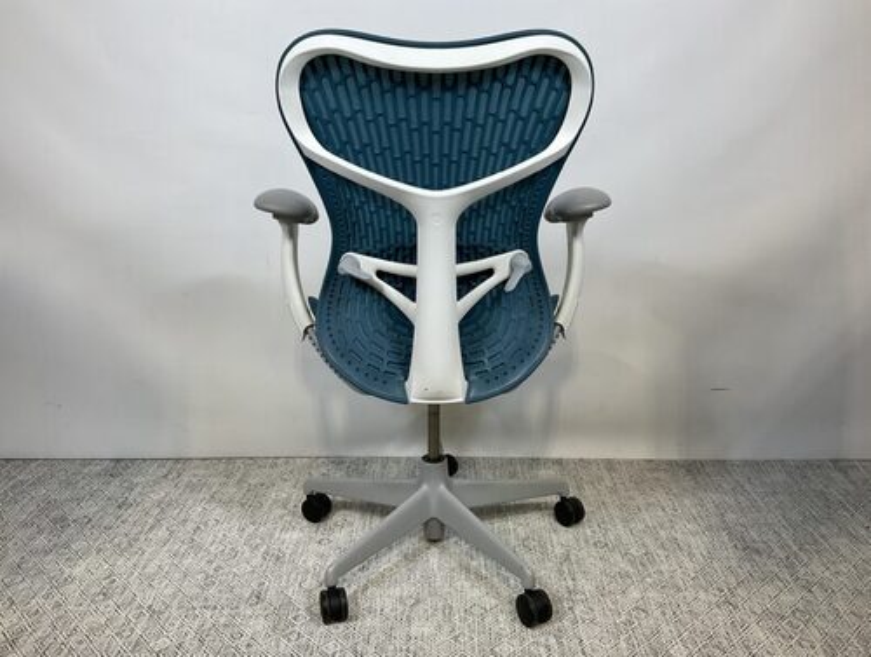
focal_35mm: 29
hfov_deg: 61.6
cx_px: 436
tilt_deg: -15.4
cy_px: 328
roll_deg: -0.2
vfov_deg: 48.4
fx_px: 731
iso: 40
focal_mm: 3
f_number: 1.8
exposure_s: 1/60
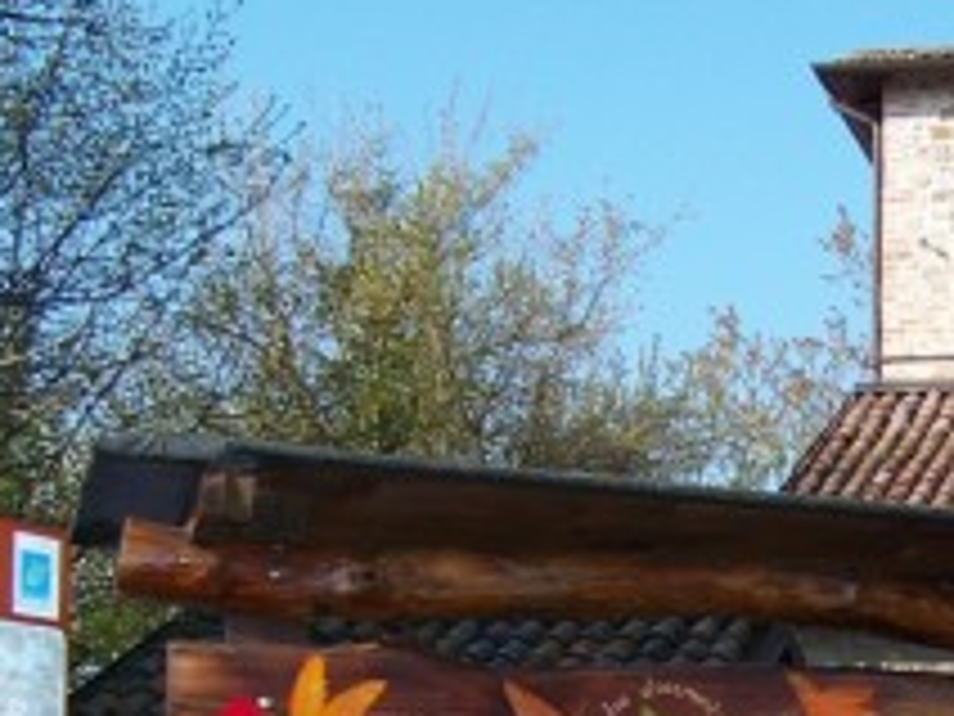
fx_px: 2756
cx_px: 1030
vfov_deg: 14.4
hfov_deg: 18.9
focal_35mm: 100
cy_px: 831
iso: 70
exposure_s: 1/640
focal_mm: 5.85
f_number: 2.8
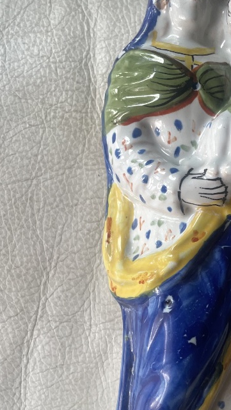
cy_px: 295
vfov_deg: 38.4
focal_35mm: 53
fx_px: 577
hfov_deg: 22.1
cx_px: 211
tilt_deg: -84.5
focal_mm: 4.2
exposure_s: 1/121
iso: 64
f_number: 1.6
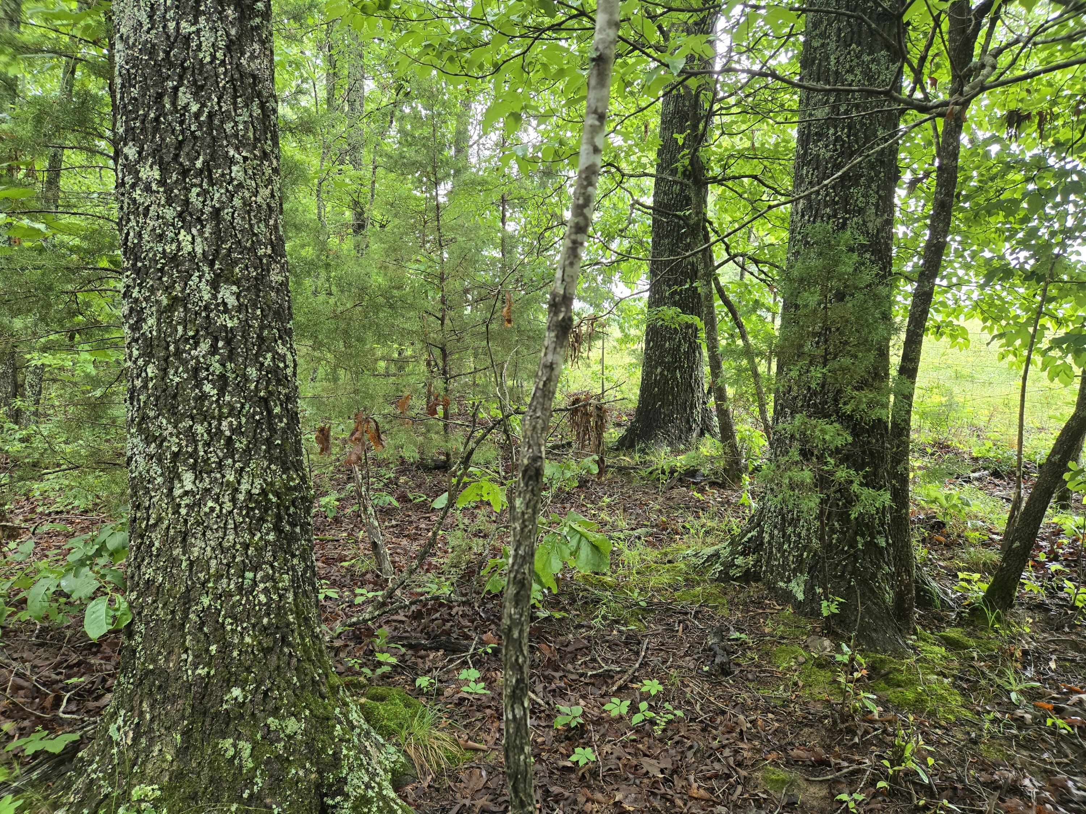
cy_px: 407
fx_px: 722
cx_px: 543
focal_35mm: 23
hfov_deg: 73.9
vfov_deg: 58.9
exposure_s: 1/180
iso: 160
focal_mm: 5.4
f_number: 1.8
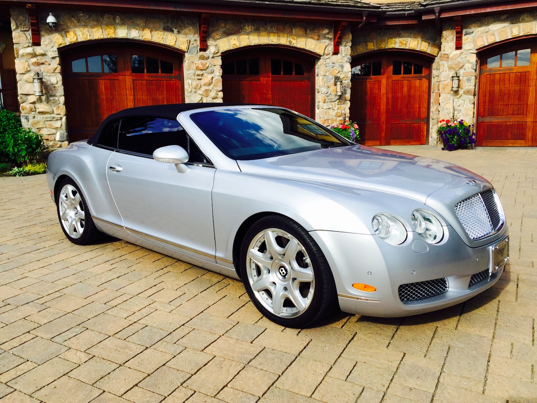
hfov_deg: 61.7
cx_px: 268
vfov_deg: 48.2
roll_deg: +0.3
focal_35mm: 29
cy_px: 202
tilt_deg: -10.0
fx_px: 450
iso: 32
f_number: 2.2
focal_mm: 4.15
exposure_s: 1/1236
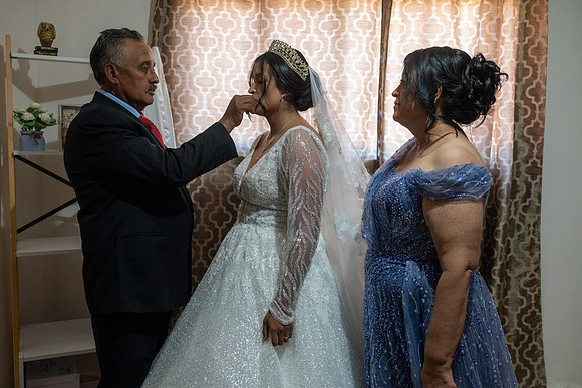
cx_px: 291
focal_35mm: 35
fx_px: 566
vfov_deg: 37.9
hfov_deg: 54.4
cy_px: 194
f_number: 3.5
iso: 1600
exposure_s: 1/125
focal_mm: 35
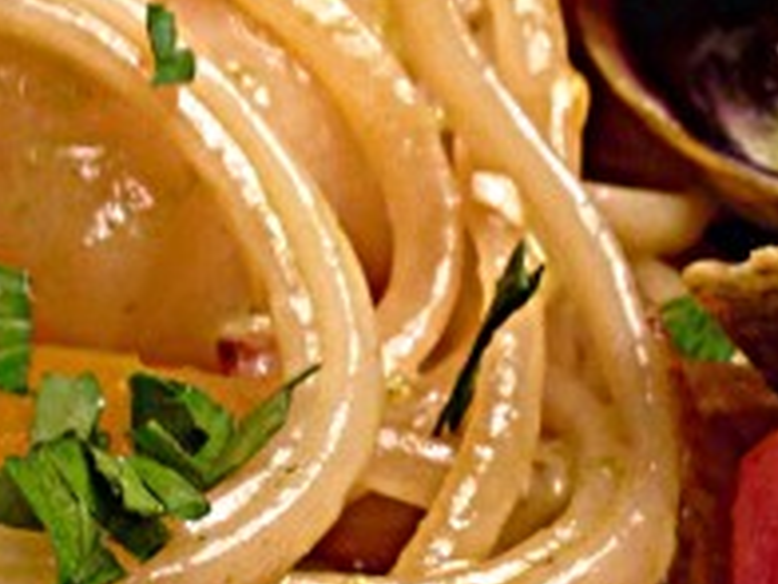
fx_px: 2832
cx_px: 191
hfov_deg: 15.6
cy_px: 429
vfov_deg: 11.7
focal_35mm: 126
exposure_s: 1/20
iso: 80
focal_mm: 4.12
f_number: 2.4
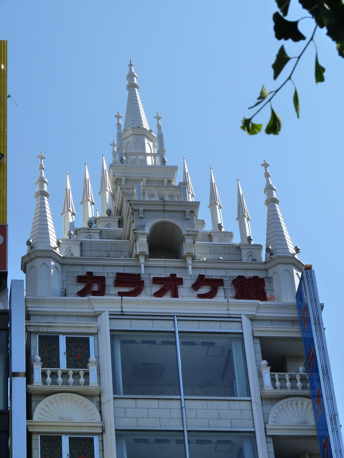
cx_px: 172
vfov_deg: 15.4
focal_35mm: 128
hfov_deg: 11.6
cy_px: 229
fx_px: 1696
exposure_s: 1/500
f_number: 5.6
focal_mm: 21
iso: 200
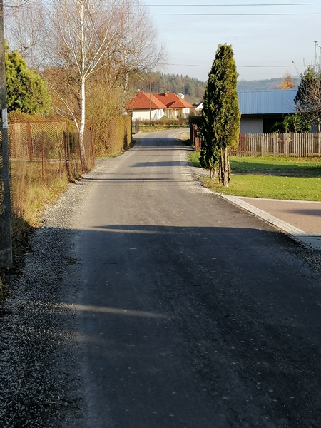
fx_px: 841
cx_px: 160
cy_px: 214
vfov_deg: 28.6
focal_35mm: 68
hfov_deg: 21.6
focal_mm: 3.95
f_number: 1.8
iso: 50
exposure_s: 1/521
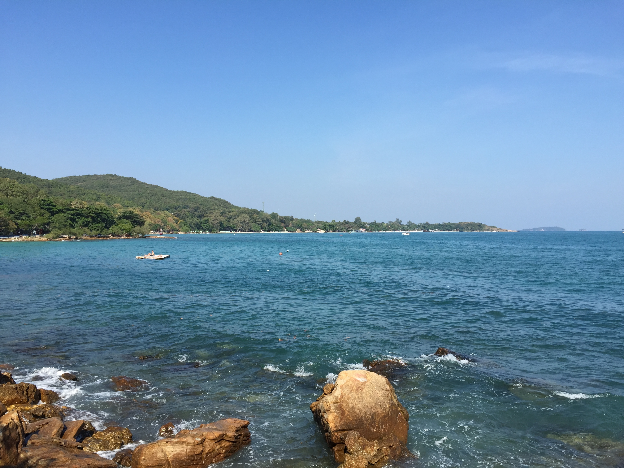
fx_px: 523
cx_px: 312
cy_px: 234
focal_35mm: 29
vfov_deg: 48.2
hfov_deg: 61.7
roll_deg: -0.8
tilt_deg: -0.6
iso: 32
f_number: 2.2
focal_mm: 4.15
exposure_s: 1/1799
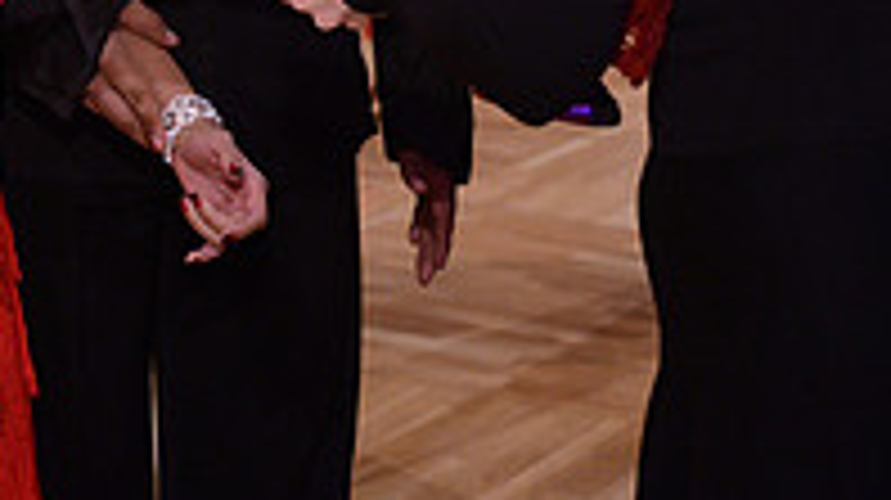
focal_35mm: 123
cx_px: -27
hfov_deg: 17.0
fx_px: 2904
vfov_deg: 9.5
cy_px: -304
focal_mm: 40
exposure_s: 1/250
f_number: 4
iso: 1600
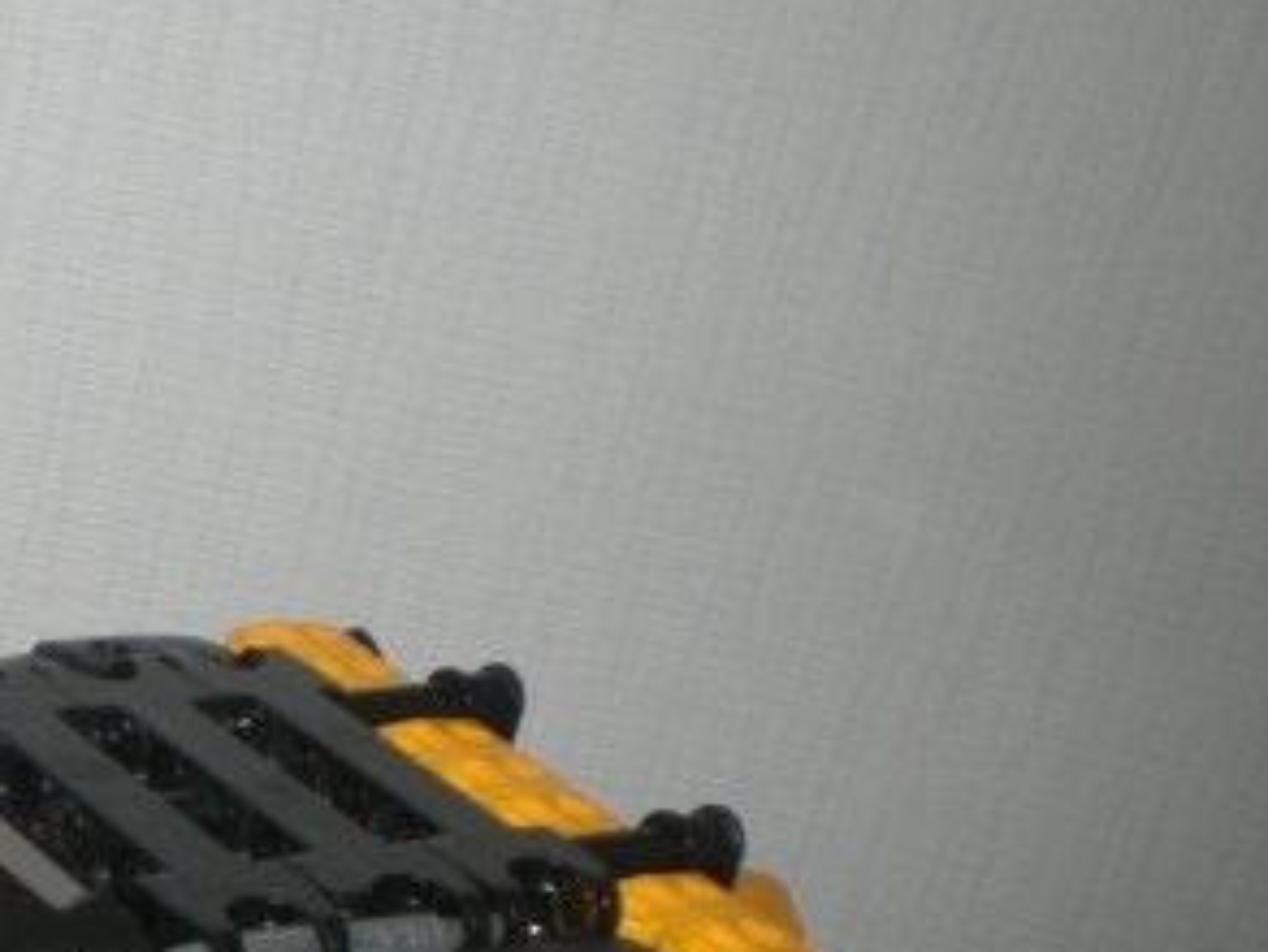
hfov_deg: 22.3
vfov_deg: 17.4
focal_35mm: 83
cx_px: -113
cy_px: 913
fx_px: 3042
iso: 50
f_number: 3.1
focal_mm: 6.3
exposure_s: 1/60
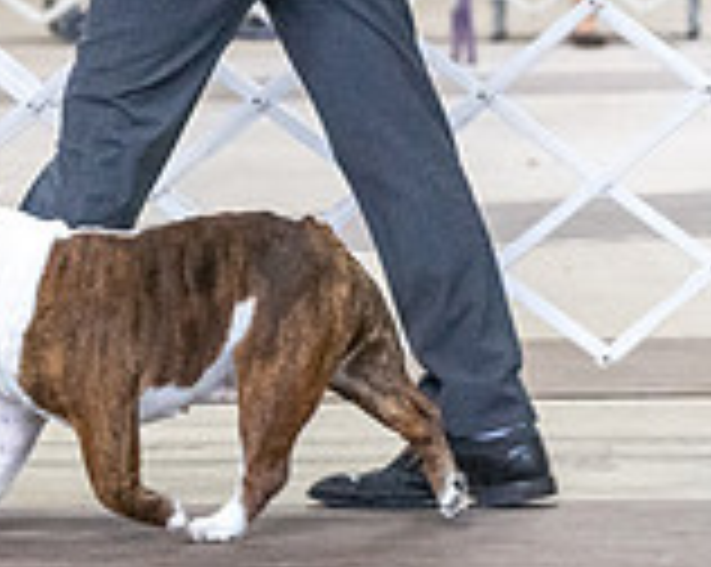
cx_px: 81
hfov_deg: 4.8
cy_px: -124
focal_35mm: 407
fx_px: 8554
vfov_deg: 3.8
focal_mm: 118
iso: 6400
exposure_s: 1/320
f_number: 4.5
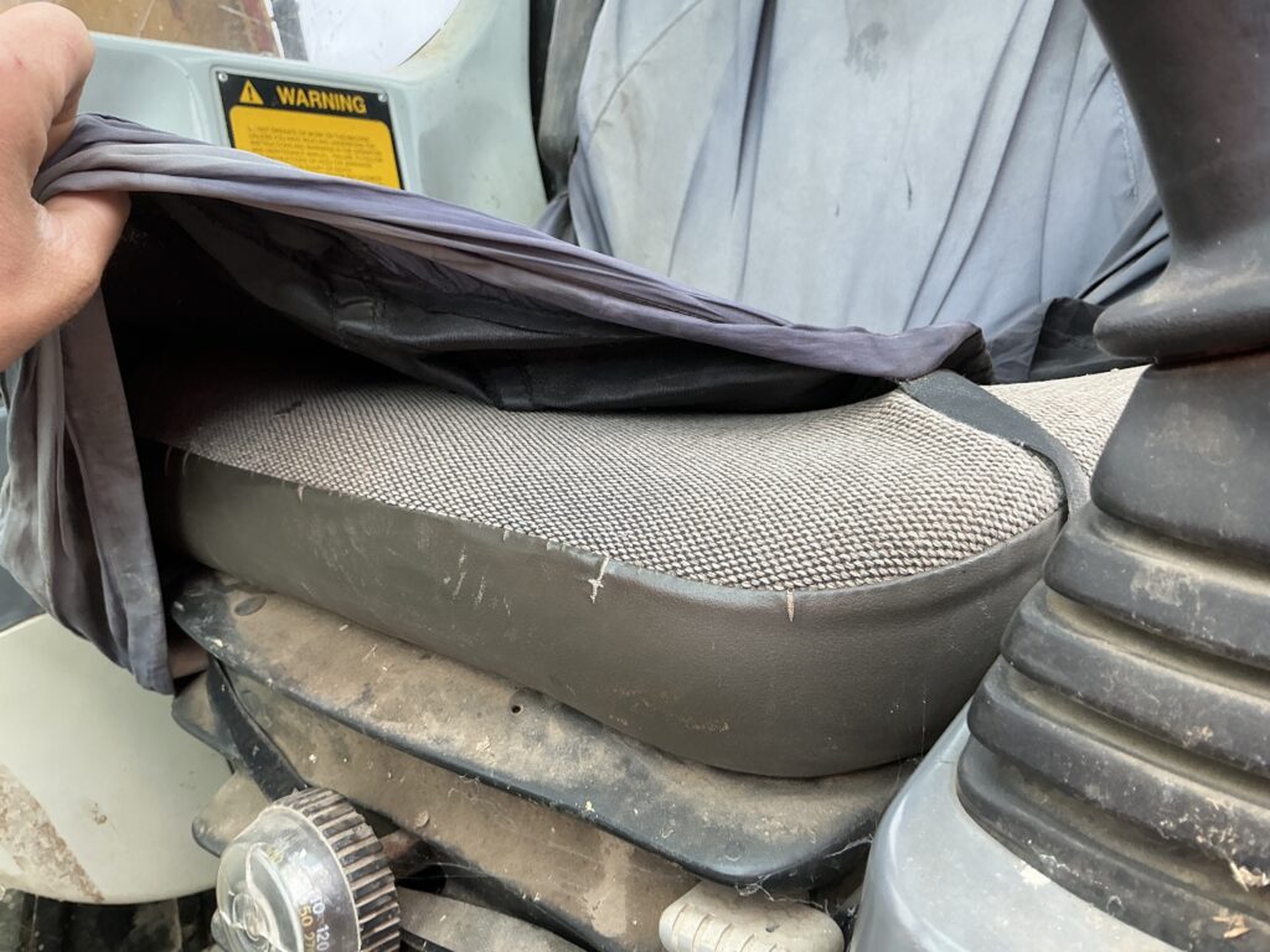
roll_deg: +0.3
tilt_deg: -11.9
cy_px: 476
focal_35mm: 28
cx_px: 635
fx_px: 1027
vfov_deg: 49.7
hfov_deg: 63.4
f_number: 1.8
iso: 50
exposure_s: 1/122
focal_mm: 3
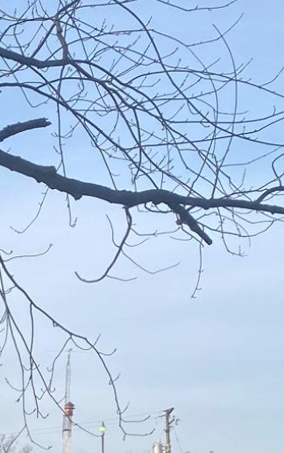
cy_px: 636
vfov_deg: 17.6
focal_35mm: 109
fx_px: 1349
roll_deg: -1.4
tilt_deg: -1.4
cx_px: -239
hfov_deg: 11.1
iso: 32
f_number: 1.8
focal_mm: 4.25
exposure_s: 1/1082
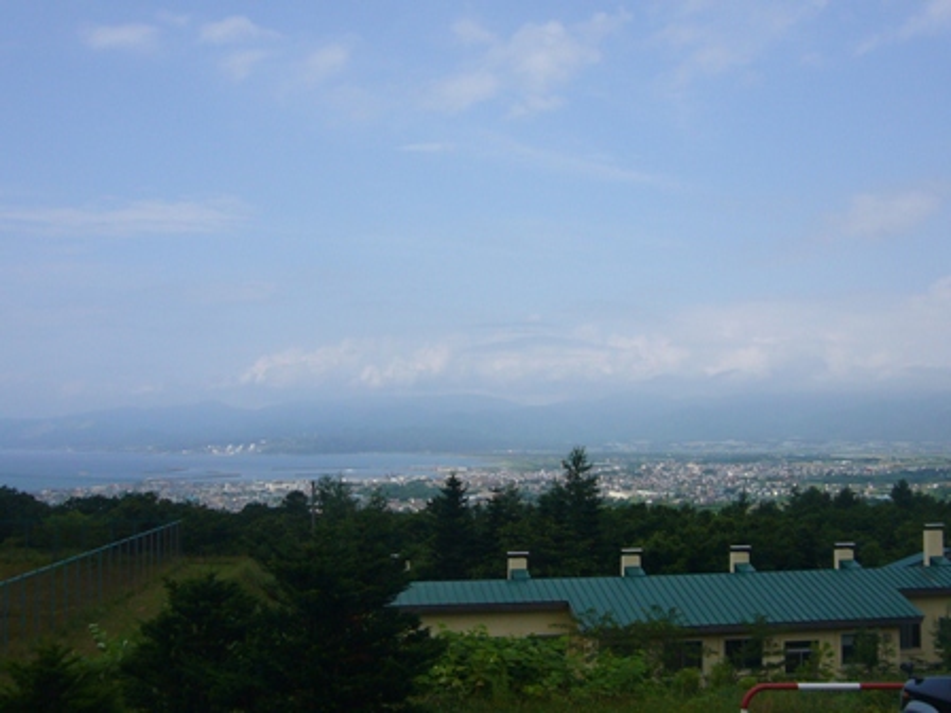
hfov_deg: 45.8
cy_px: 356
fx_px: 1126
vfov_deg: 35.1
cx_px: 476
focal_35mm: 41
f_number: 5.6
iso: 80
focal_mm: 4.9
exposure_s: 1/500
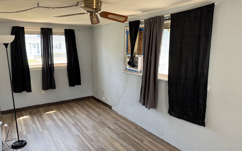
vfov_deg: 47.6
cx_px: 122
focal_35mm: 26
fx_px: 171
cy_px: 75
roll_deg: -0.4
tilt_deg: -9.7
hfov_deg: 70.4
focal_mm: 6.76
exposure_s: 1/121
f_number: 1.78
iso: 160
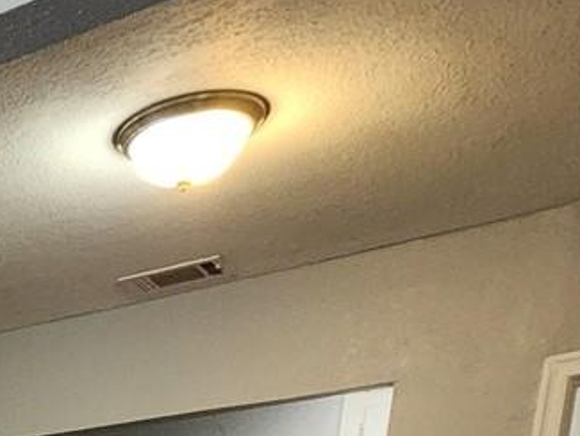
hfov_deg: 21.8
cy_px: 952
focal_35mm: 64
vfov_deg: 15.9
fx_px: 1073
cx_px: -407
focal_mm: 2.2
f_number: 2.2
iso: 250
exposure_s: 1/60
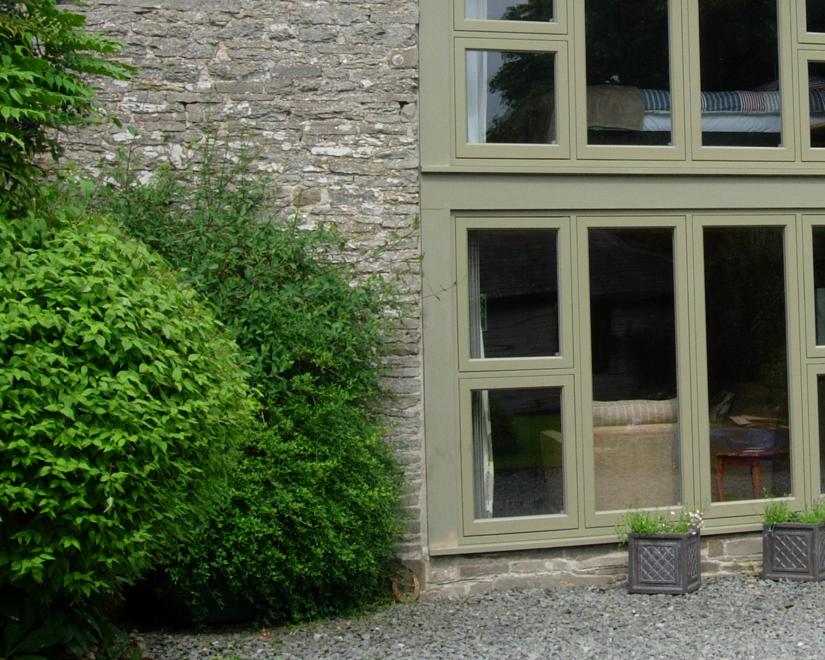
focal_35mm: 73
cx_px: 724
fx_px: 1783
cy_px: 223
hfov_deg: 25.3
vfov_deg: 20.9
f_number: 4.8
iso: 64
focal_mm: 7.8
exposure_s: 1/430
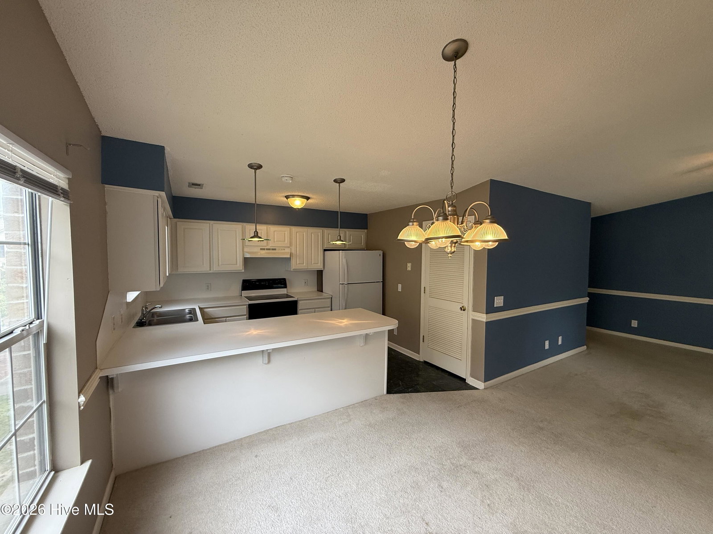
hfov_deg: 102.1
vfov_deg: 85.7
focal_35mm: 14
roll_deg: -0.4
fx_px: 288
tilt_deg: -3.0
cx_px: 356
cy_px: 267
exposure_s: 1/120
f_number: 2.2
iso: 125
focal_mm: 2.22
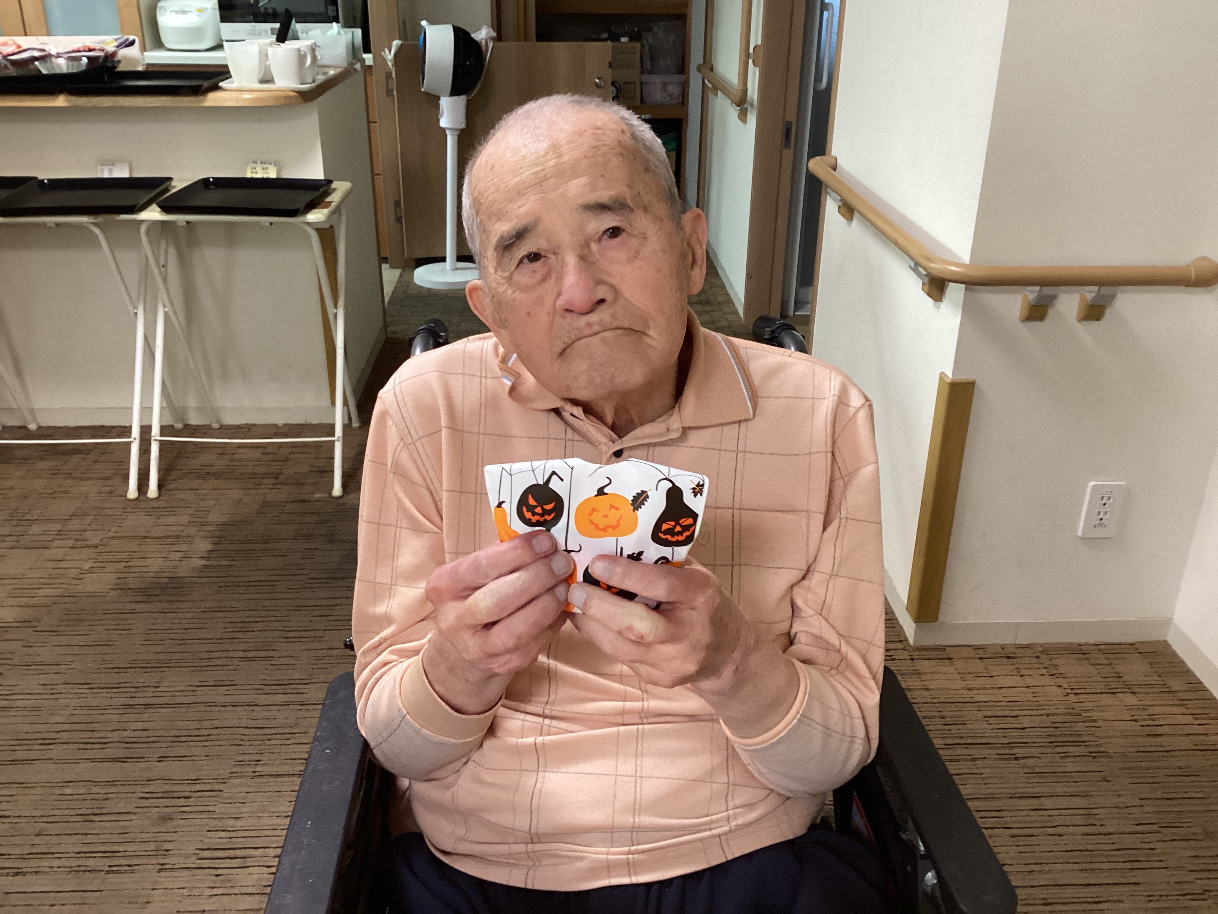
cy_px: 457
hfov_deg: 58.4
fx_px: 1091
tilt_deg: -28.4
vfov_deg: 45.4
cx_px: 609
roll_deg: -0.9
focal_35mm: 31
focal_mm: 3.3
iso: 200
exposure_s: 1/50
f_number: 2.4
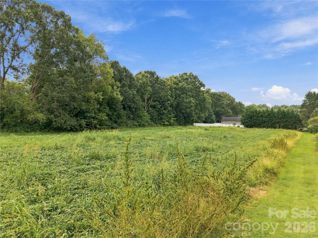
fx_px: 220
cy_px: 119
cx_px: 159
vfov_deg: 56.8
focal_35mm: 24
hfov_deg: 71.6
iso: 140
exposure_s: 1/100
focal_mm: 8.7
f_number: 1.8
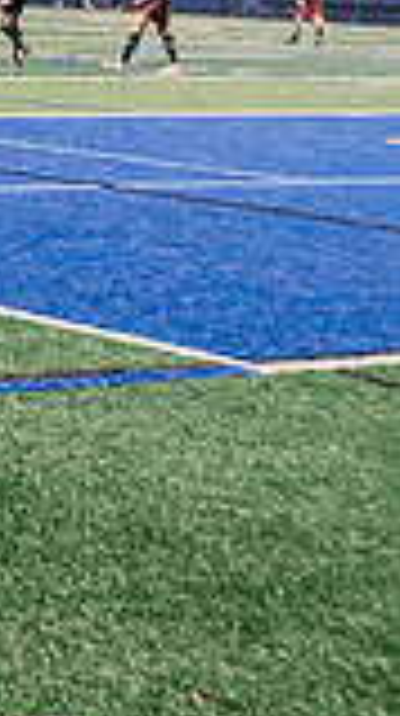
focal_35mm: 115
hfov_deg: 8.4
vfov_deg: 18.1
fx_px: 2177
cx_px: -899
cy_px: -11
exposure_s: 1/80
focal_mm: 30
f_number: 4.5
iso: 2500
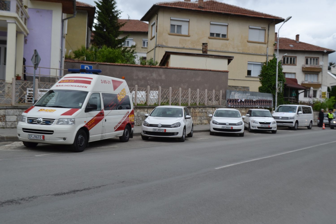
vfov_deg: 34.2
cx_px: 168
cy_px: 112
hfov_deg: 49.6
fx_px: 364
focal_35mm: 39
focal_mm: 26
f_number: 5.6
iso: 100
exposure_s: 1/125
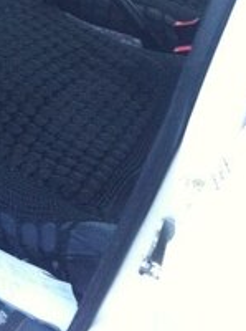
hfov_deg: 16.4
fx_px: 828
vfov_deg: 20.9
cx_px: -17
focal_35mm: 87
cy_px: -73
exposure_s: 1/15
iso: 250
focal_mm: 3.85
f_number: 2.8
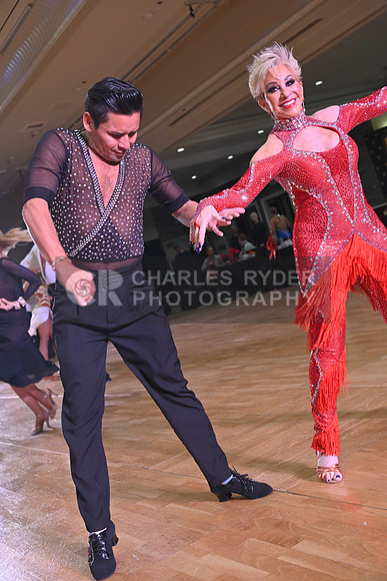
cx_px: 194
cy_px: 290
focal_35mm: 46
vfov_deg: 42.7
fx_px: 741
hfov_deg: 29.3
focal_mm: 46
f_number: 5
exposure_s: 1/320
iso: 2500
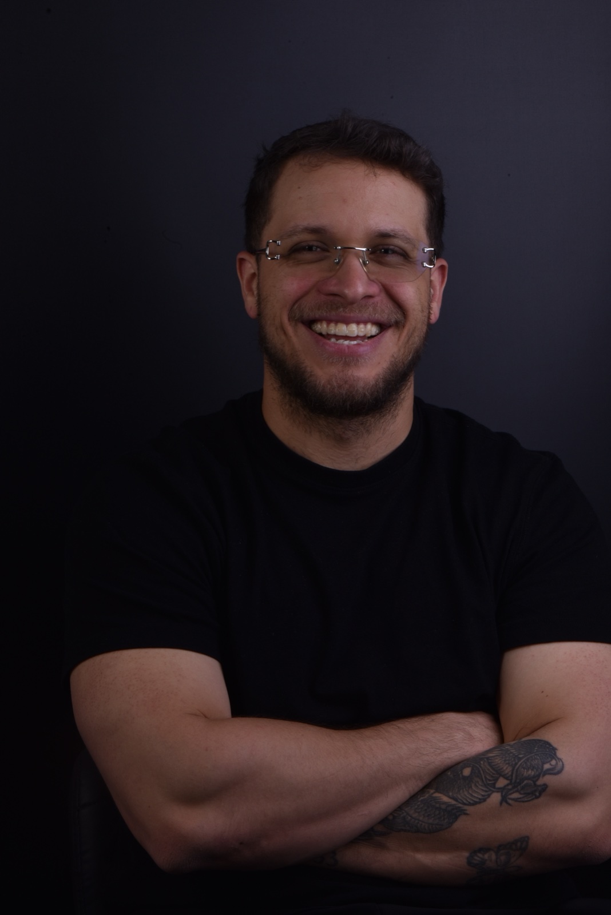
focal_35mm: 105
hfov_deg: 13.1
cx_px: 306
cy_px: 458
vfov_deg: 19.4
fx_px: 2671
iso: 100
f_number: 25
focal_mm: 105
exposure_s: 1/125
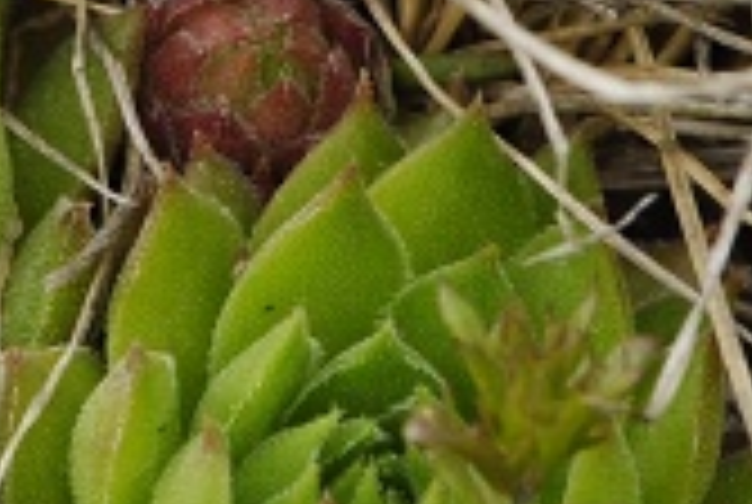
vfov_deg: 2.3
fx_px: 12815
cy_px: 144
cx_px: 140
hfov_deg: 3.4
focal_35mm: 612
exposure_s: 1/80
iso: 200
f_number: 10
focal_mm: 85
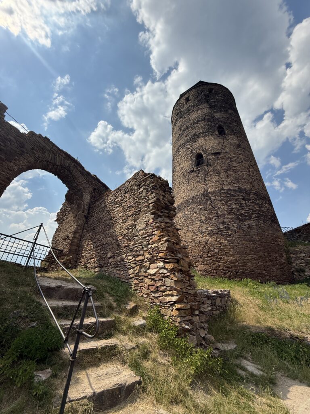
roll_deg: -2.5
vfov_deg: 102.1
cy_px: 207
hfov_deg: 85.7
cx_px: 155
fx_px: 167
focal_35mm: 14
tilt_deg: +30.1
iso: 64
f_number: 2.2
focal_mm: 2.22
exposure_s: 1/3289
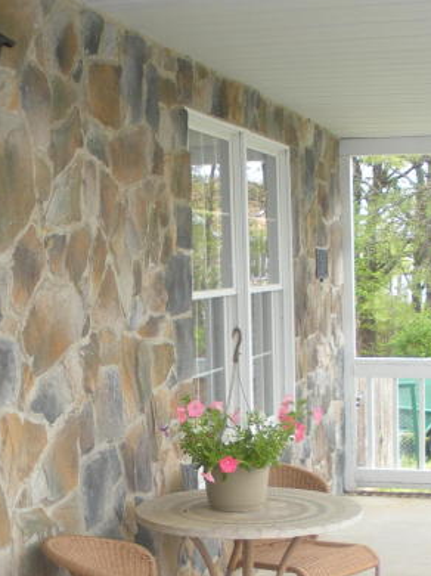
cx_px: 189
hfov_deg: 21.3
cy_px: 437
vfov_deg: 27.8
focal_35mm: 69
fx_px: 1147
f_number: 3.5
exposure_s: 1/115
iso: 92
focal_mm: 6.3
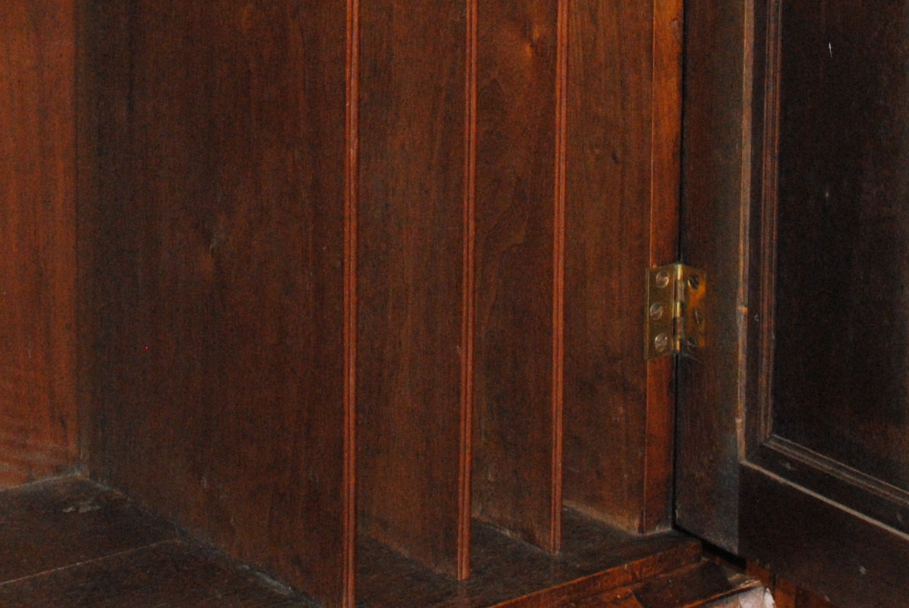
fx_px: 2249
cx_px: 403
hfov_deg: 22.8
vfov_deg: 14.7
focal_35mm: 89
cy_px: -202
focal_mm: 18
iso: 800
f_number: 5
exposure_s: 1/60
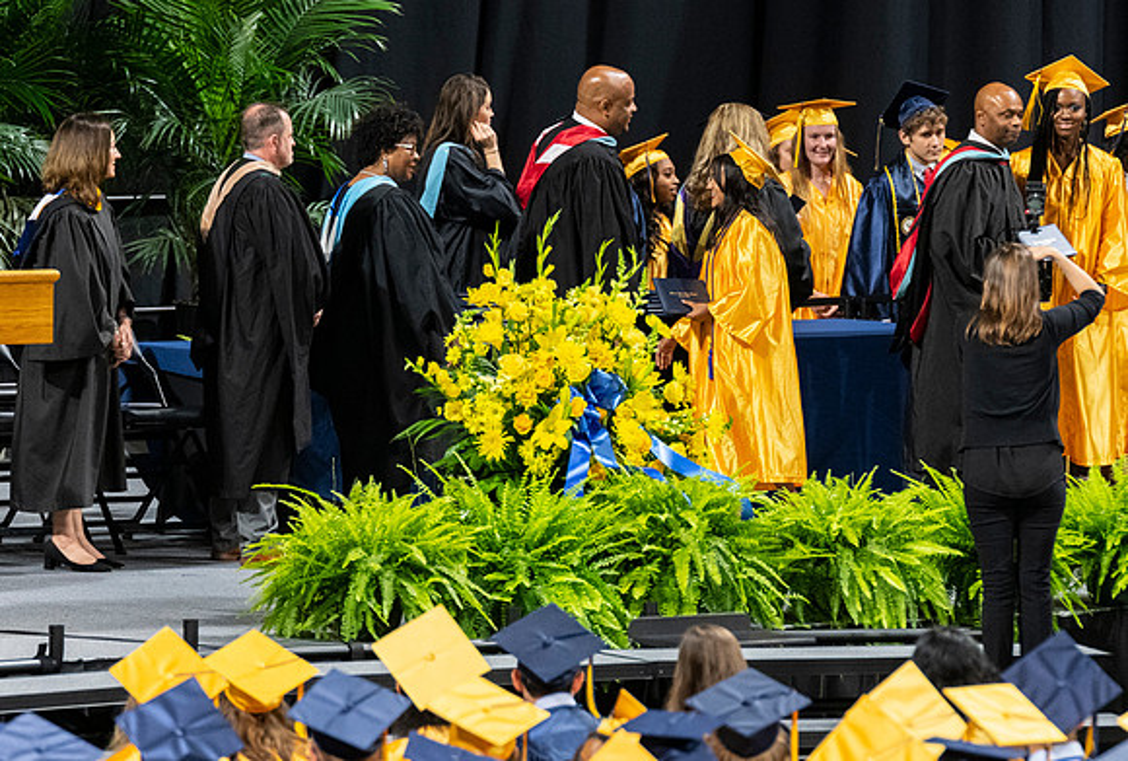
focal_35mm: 337
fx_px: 10606
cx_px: 705
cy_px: 387
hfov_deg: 6.1
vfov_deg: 4.1
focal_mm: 190
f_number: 4
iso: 2000
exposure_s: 1/200
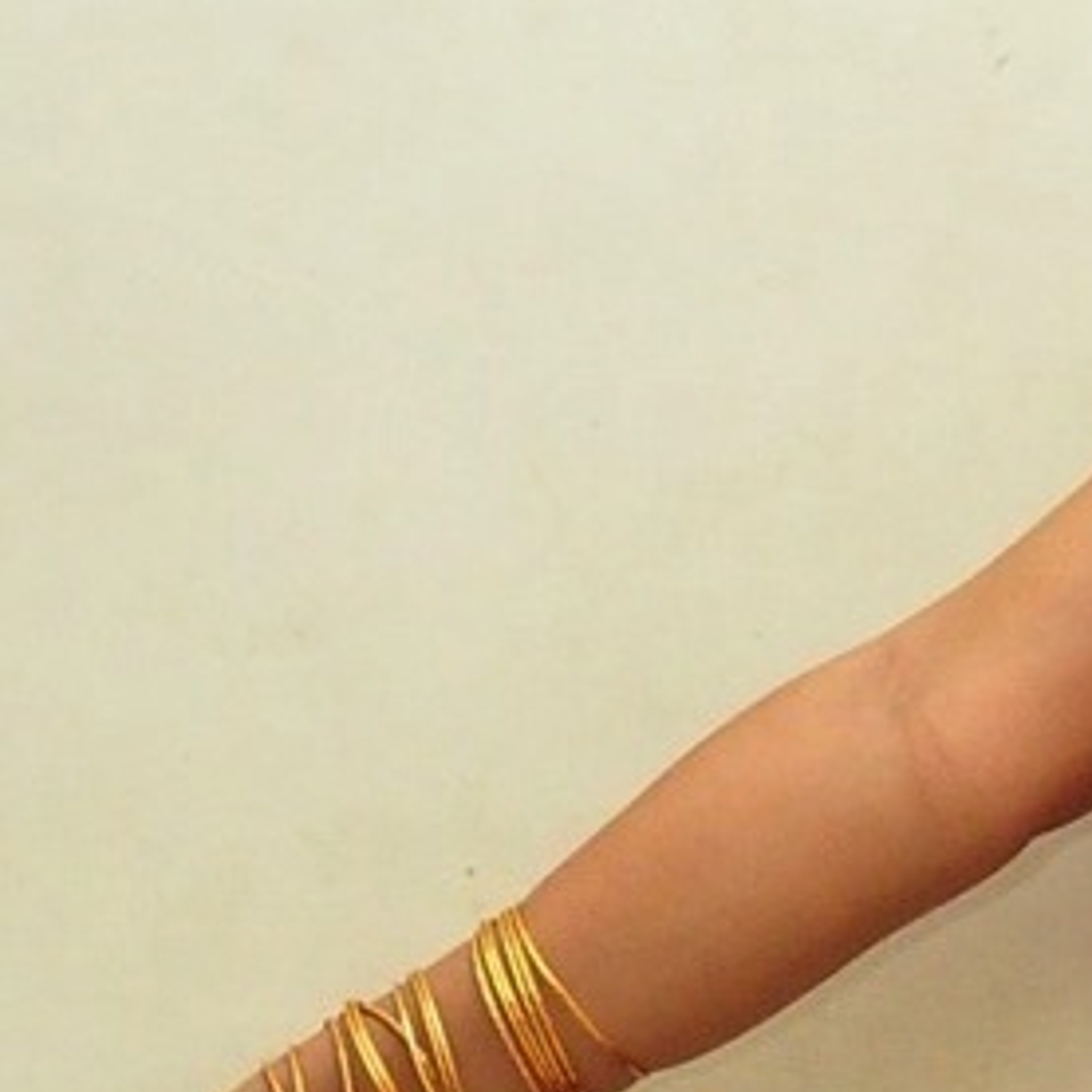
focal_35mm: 199
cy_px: 2154
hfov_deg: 8.4
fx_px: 7102
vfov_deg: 8.4
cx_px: 2176
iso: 1600
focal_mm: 24
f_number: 7.1
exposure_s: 1/125
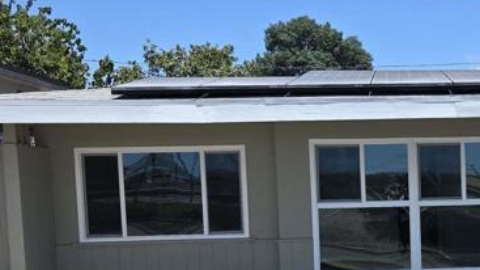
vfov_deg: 16.9
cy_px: 260
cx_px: 485
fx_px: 890
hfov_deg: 28.2
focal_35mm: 70
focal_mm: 5.4
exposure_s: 1/2921
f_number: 1.8
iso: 40
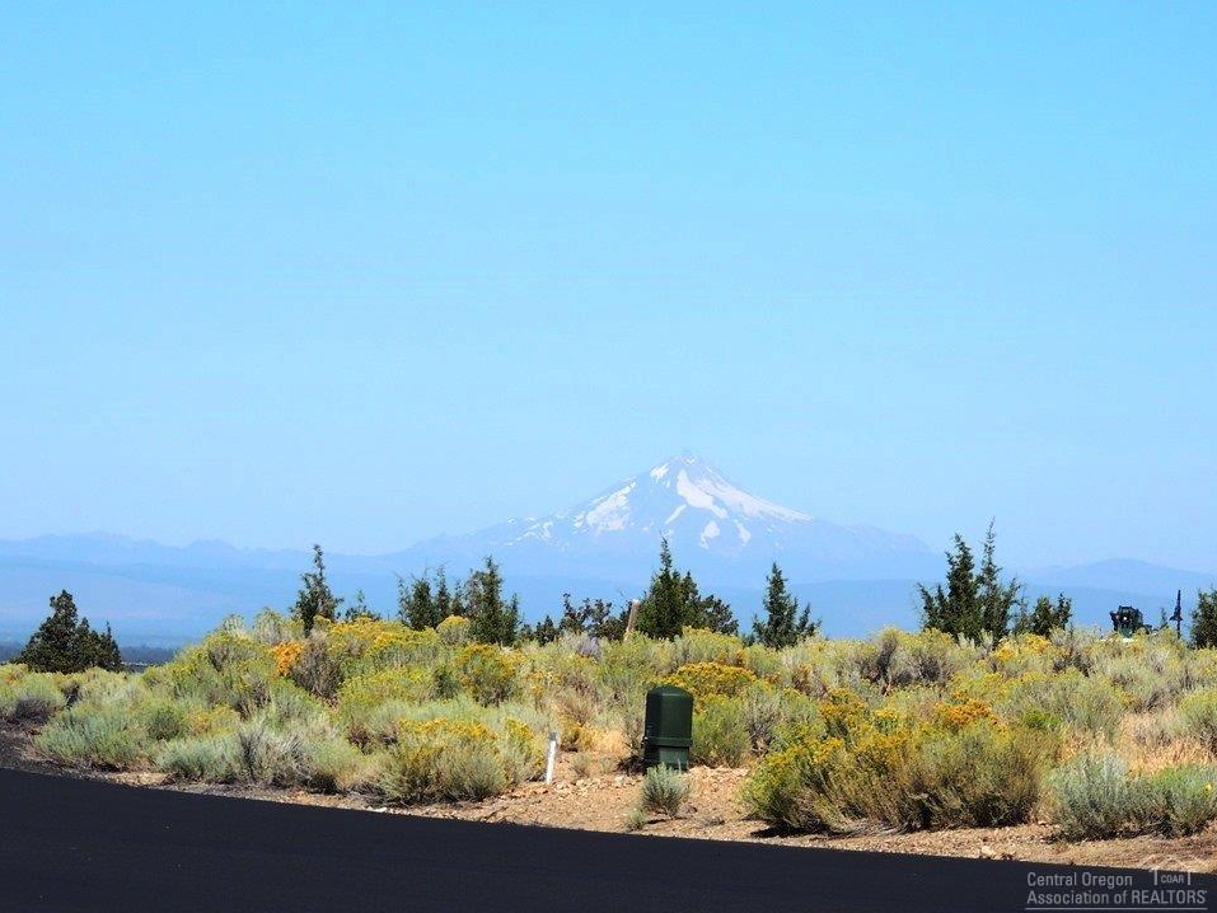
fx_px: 7525
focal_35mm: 214
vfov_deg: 6.9
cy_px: 445
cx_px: 568
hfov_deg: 9.2
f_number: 4.6
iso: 100
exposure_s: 1/1250
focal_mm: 35.6
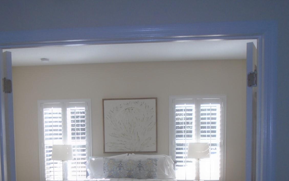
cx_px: 123
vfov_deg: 31.6
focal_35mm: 39
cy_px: 153
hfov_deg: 50.2
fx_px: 307
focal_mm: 4.6
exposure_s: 1/80
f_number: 3.2
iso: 100
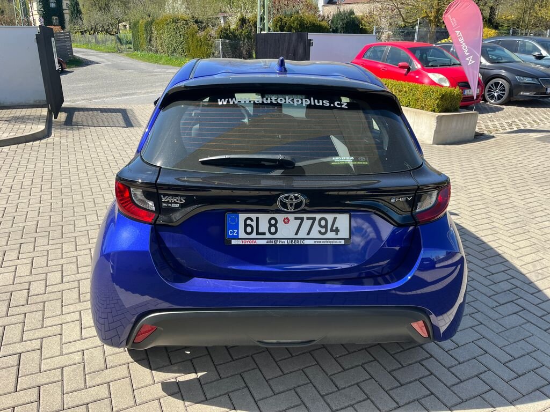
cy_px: 206
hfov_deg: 67.3
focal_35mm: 26
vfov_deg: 53.1
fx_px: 413
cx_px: 275
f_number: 1.6
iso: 50
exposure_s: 1/1117
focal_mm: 5.1
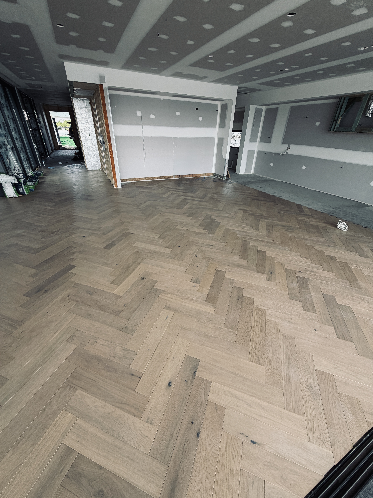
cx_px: 186
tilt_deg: -31.6
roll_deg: -1.2
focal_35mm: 14
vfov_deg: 102.1
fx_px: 201
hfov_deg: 85.7
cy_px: 249
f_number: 2.2
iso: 100
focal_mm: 2.22
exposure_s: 1/121
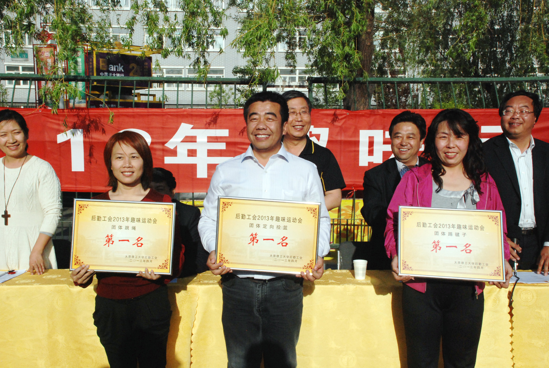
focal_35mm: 42
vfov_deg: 32.0
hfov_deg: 46.3
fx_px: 641
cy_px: 184
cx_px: 274
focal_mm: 28
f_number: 16
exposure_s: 1/1000
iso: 1000
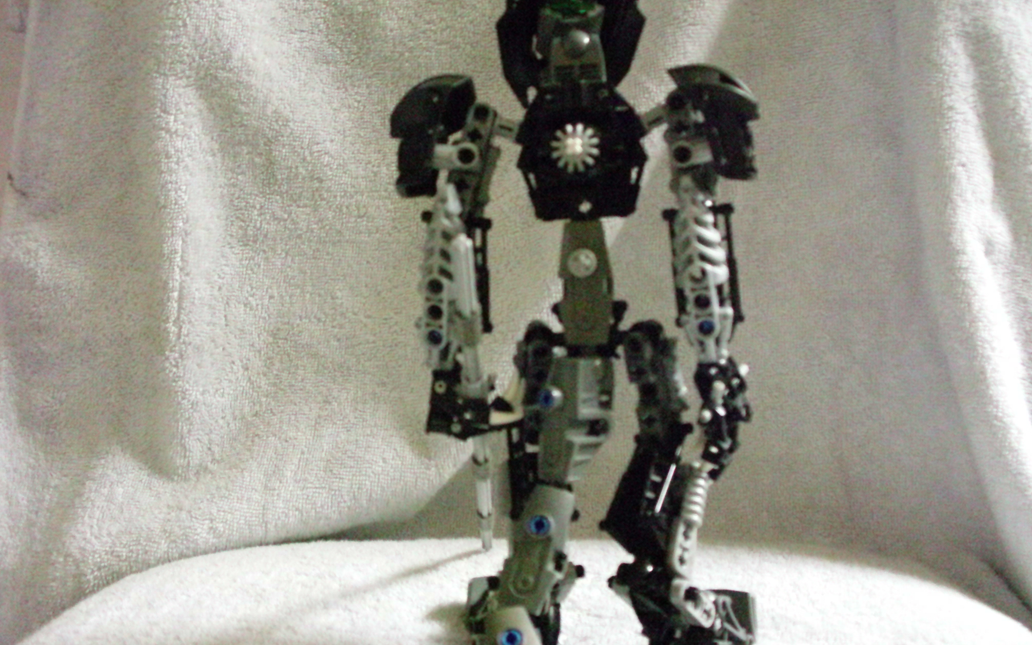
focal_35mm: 41
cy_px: 342
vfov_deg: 31.3
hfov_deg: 48.2
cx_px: 509
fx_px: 1153
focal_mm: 6.3
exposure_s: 1/9
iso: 1600
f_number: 3.1
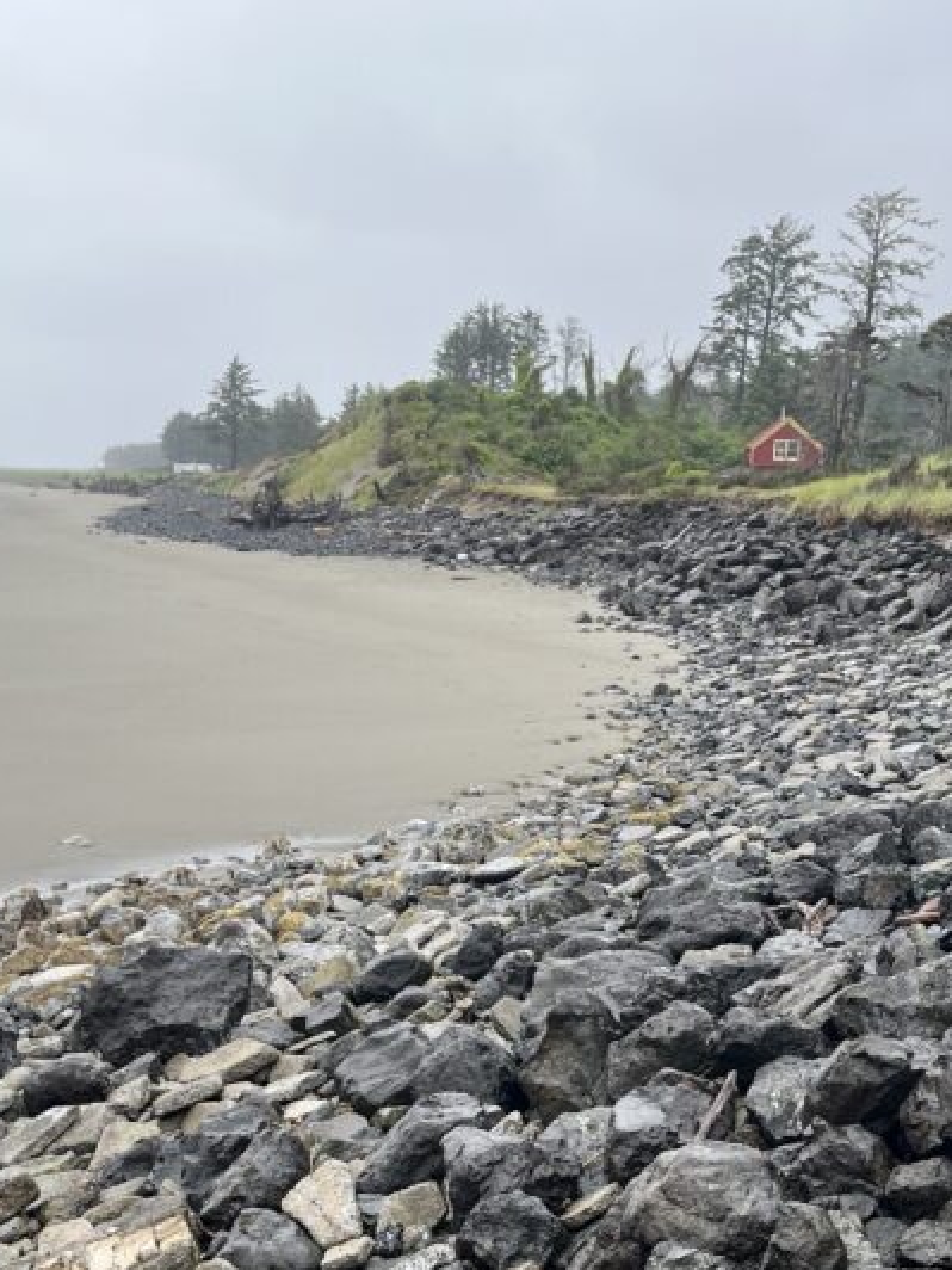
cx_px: 544
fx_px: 1833
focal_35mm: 50
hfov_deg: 29.1
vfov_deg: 37.9
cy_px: 821
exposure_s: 1/285
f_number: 1.6
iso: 50
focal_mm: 5.1
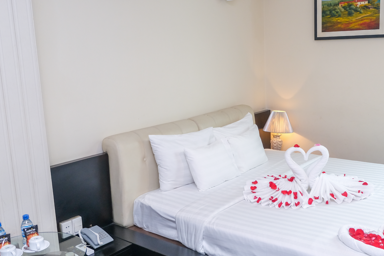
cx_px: 203
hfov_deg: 50.7
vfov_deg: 35.0
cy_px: 123
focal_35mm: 38
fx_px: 405
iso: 1000
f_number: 3.5
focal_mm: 16
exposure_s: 1/100
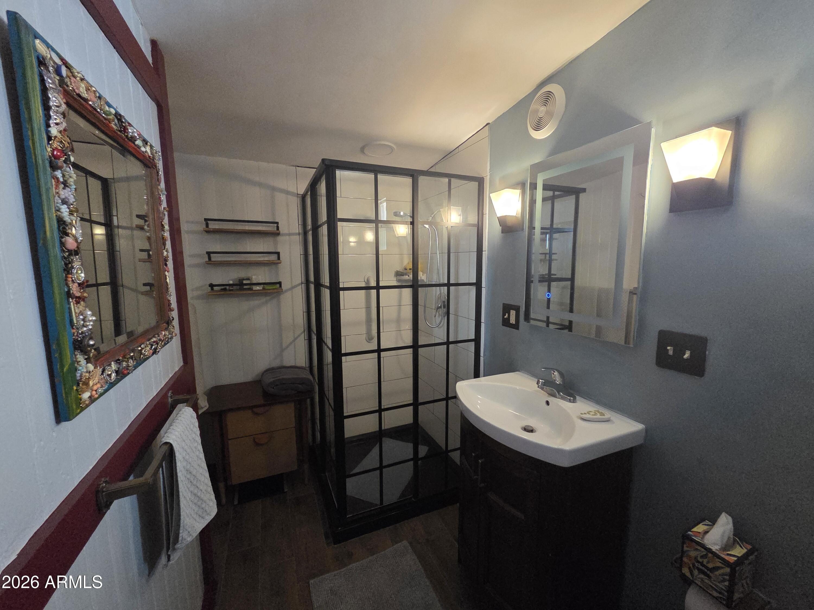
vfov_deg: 89.9
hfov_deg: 106.2
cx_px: 407
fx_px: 306
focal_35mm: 13
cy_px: 305
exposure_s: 1/60
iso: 1600
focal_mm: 2.2
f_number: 2.2
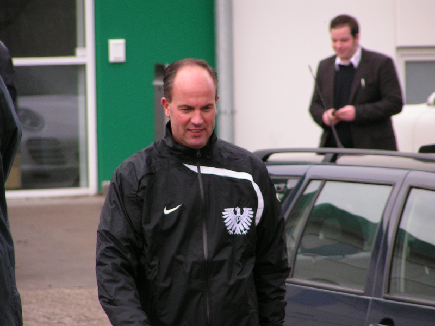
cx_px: 218
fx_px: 4624
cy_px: 163
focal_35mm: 368
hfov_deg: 5.4
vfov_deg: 4.0
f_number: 3.5
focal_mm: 56.3
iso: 125
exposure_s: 1/500
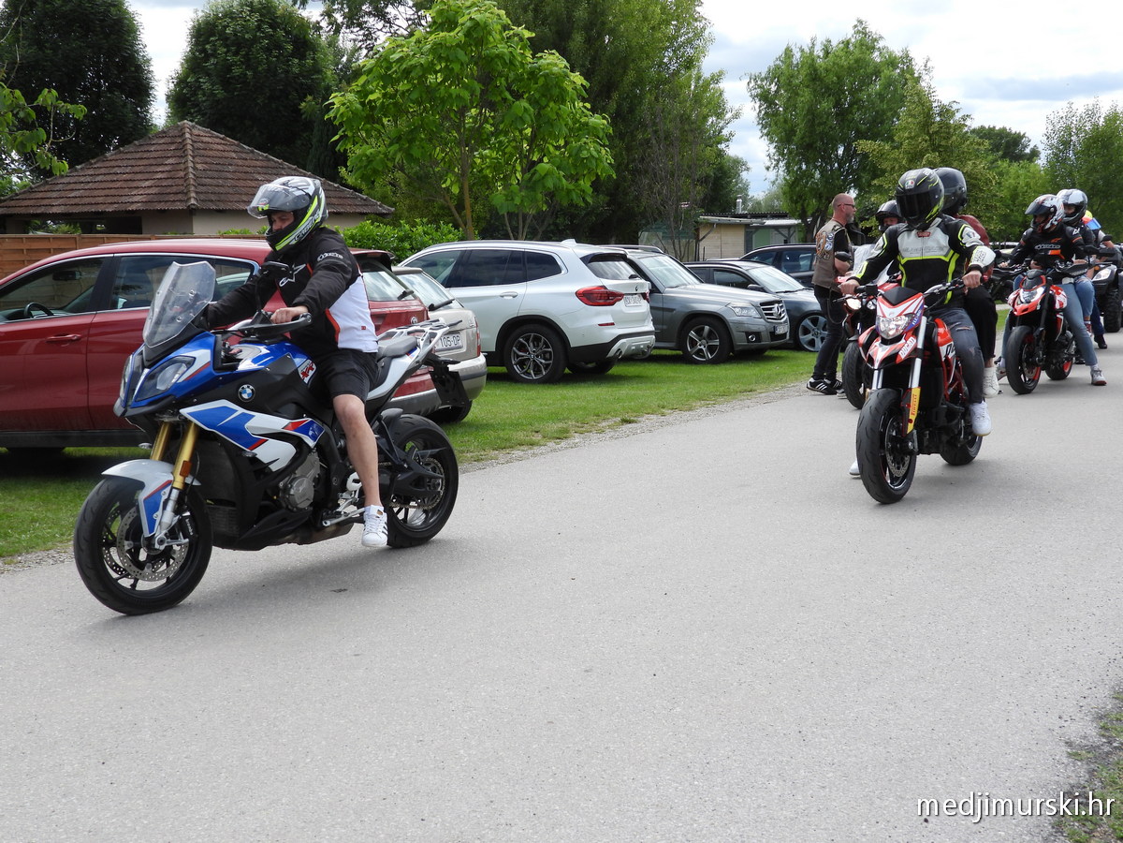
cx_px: 562
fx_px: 1525
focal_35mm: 47
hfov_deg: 40.4
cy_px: 422
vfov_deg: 30.9
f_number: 3.2
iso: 100
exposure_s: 1/1000
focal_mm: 8.5
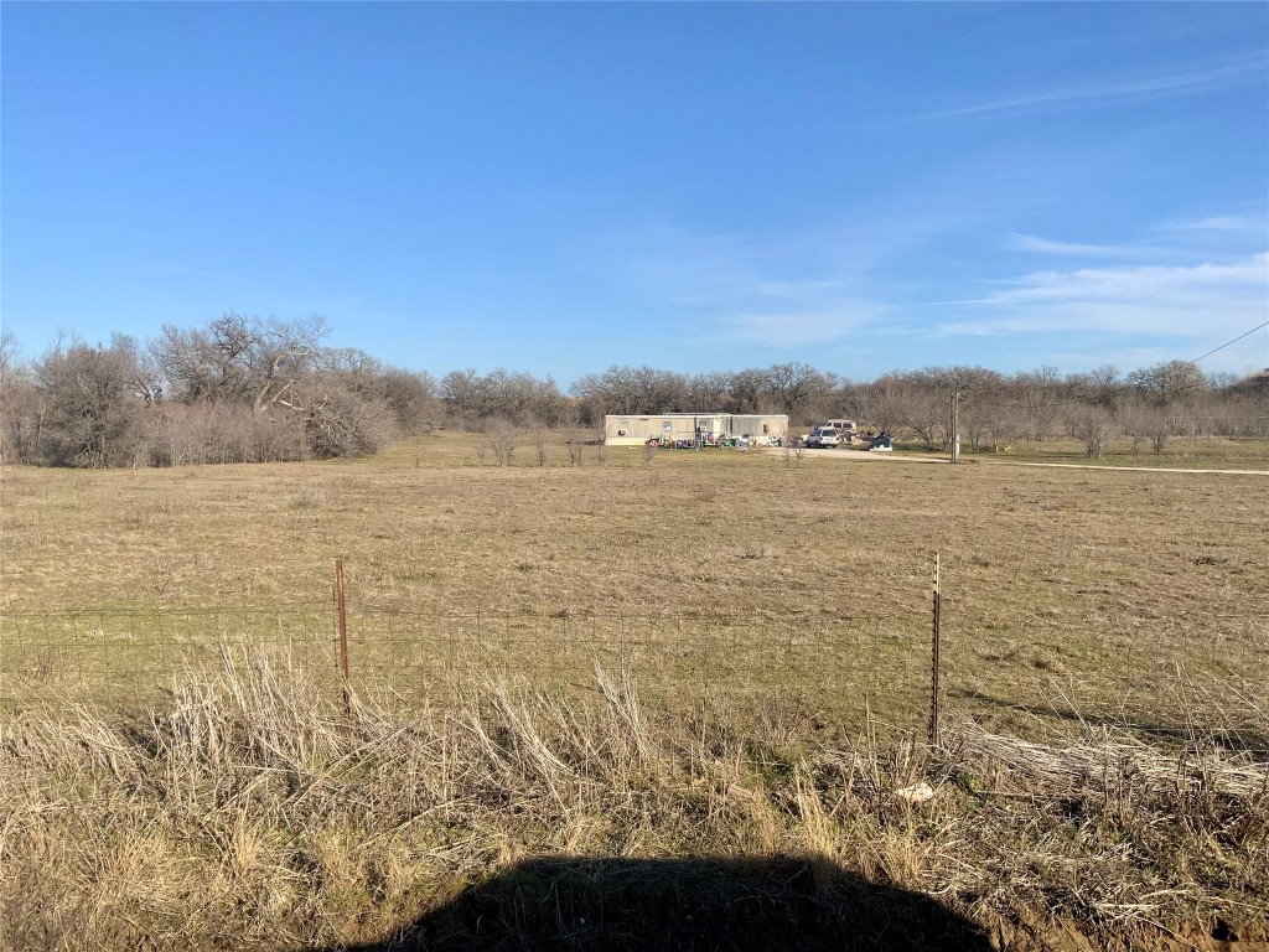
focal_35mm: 29
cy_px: 476
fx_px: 1063
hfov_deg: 61.7
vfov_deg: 48.2
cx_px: 634
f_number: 1.8
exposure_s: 1/2320
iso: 16
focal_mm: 3
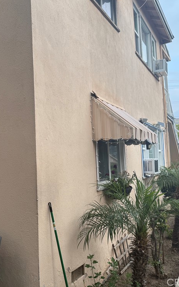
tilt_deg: +6.5
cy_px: 140
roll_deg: +2.4
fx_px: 273
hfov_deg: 35.8
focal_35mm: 35
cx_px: 57
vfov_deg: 55.3
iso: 100
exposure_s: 1/491
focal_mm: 6.76
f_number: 1.78
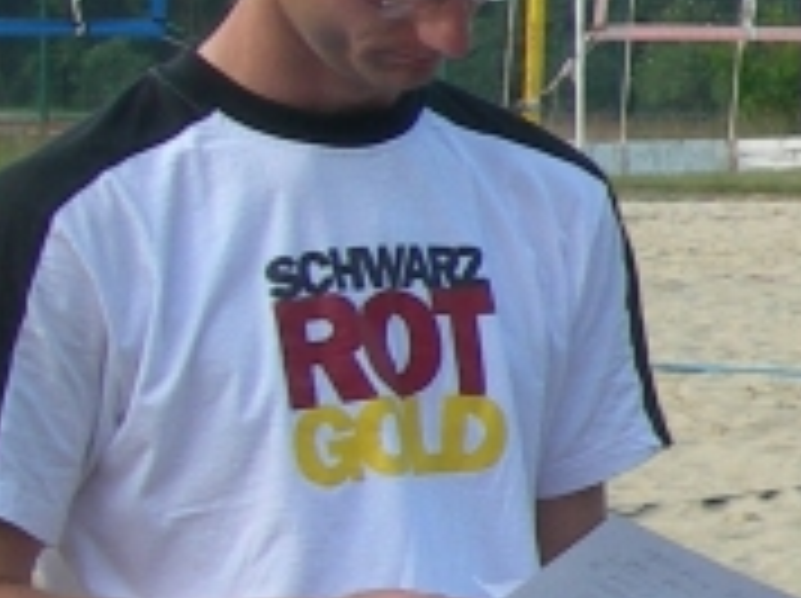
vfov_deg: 6.8
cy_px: 274
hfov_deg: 8.0
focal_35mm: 219
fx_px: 5061
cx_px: 2196
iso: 50
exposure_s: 1/148
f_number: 4.8
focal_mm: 7.8
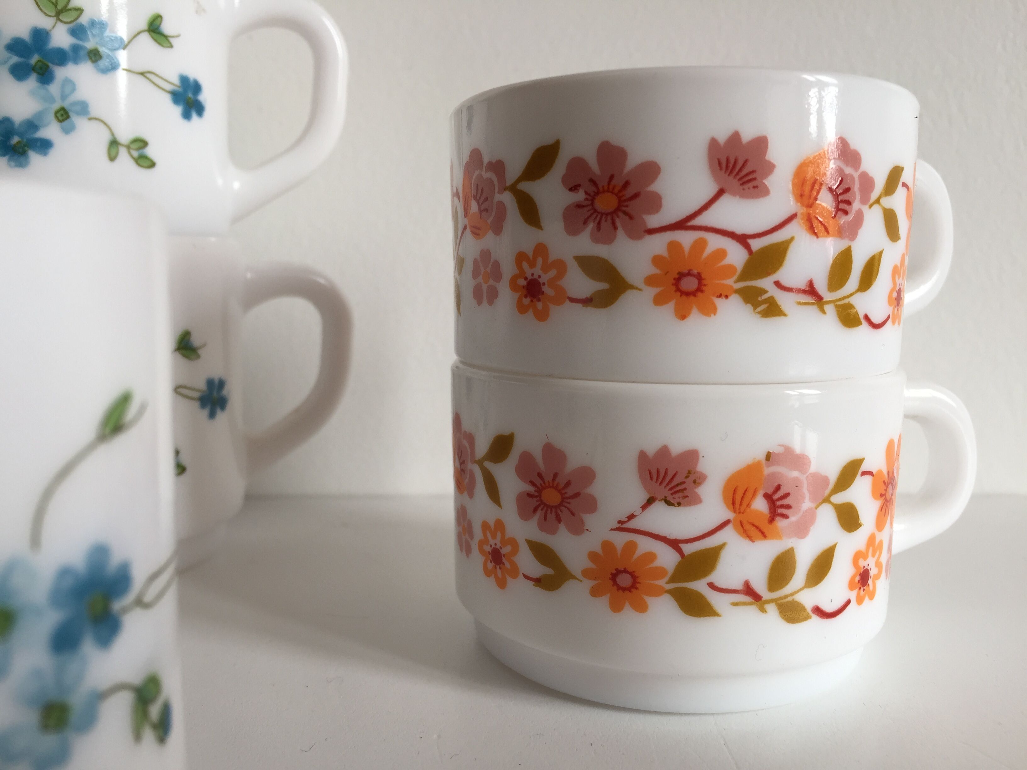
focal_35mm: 29
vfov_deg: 48.2
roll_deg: +0.4
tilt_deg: -7.3
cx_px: 514
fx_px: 860
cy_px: 385
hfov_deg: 61.7
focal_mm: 4.15
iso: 32
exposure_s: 1/120
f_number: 2.2
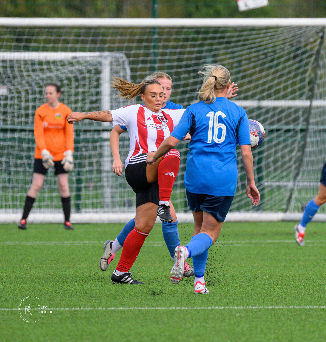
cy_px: 145
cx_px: 234
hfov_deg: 2.2
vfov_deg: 2.3
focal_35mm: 776
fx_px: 8469
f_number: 5.3
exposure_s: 1/1600
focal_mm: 330
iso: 640
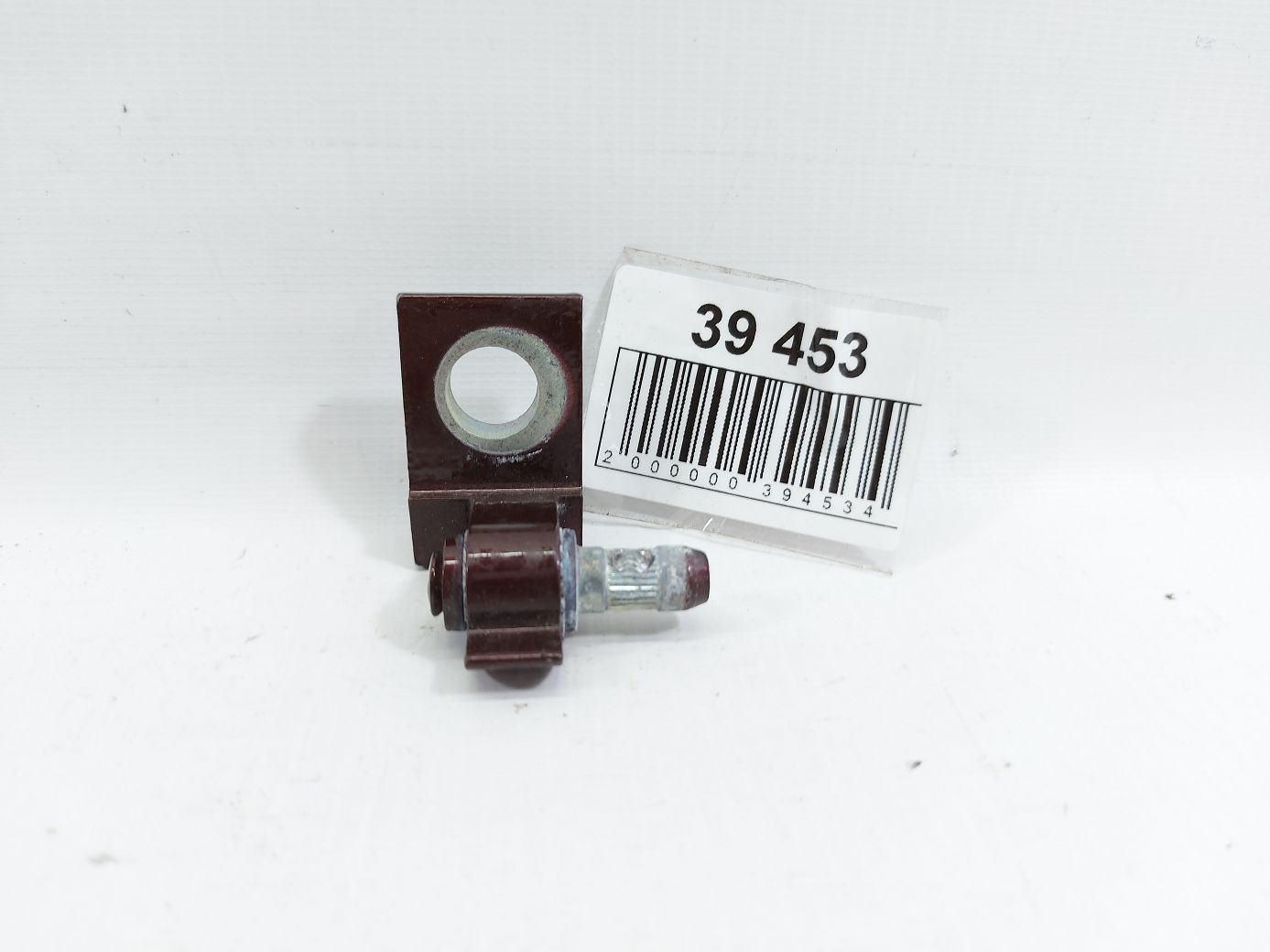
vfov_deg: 56.8
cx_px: 635
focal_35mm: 24
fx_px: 880
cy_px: 476
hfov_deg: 71.6
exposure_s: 1/50
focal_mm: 5.23
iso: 50
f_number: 1.8
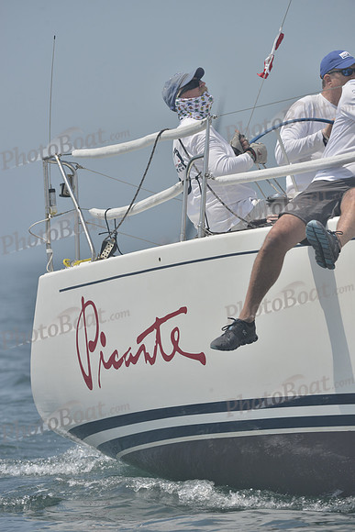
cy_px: 266
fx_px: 4435
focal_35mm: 300
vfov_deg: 6.9
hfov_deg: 4.6
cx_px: 178
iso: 280
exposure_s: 1/1000
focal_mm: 300
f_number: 10
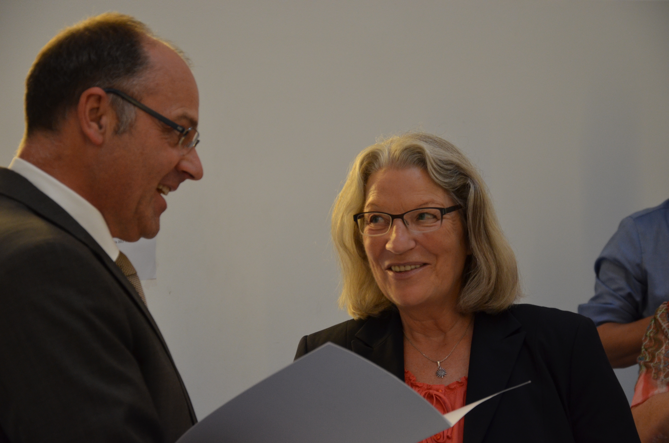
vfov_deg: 13.0
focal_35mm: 105
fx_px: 1947
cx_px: 334
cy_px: 222
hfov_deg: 19.5
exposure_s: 1/125
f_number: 5.3
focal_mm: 70
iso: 800
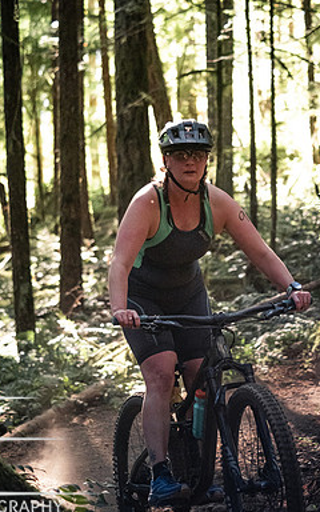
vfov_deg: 13.6
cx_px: 142
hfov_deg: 8.5
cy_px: 240
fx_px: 2149
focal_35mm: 154
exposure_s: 1/800
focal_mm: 62
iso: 3200
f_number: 2.8
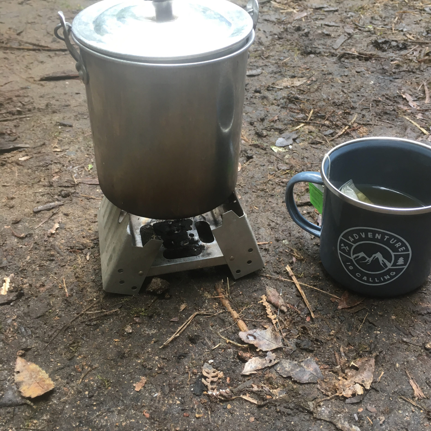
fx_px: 493
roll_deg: -4.8
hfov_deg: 47.2
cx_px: 220
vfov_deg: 47.2
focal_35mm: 35
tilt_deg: -38.8
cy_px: 220
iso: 32
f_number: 2.2
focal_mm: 4.15
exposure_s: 1/33
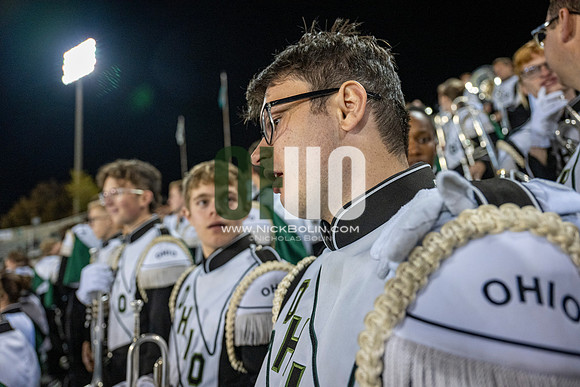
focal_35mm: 25
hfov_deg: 71.5
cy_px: 194
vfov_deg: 51.3
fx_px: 403
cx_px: 290
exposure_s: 1/500
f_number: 3.2
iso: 2000
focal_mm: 25
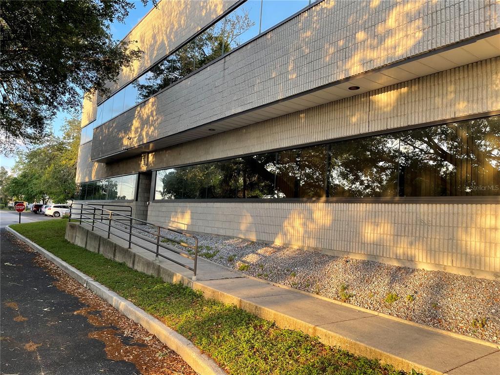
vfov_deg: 54.9
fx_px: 361
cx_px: 250
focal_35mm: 25
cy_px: 188
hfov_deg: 69.4
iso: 32
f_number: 1.6
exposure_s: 1/218
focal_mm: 5.1
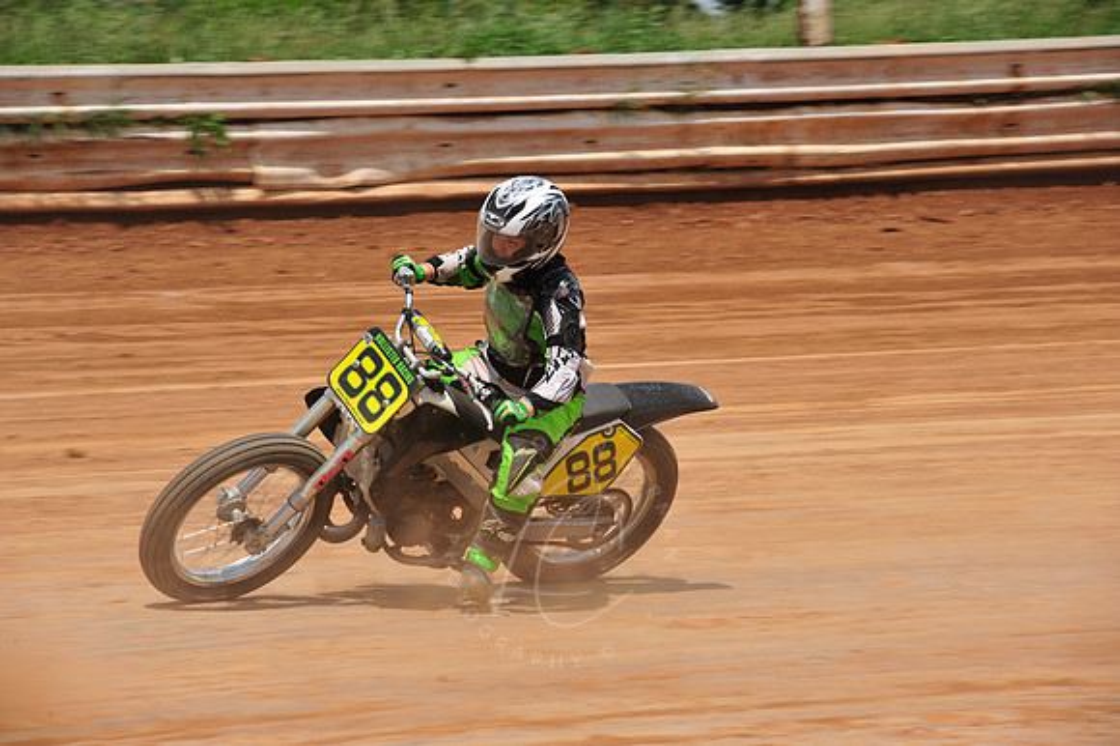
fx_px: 6218
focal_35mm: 200
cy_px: 373
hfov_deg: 10.3
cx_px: 560
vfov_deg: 6.9
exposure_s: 1/400
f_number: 11
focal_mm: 200
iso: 200
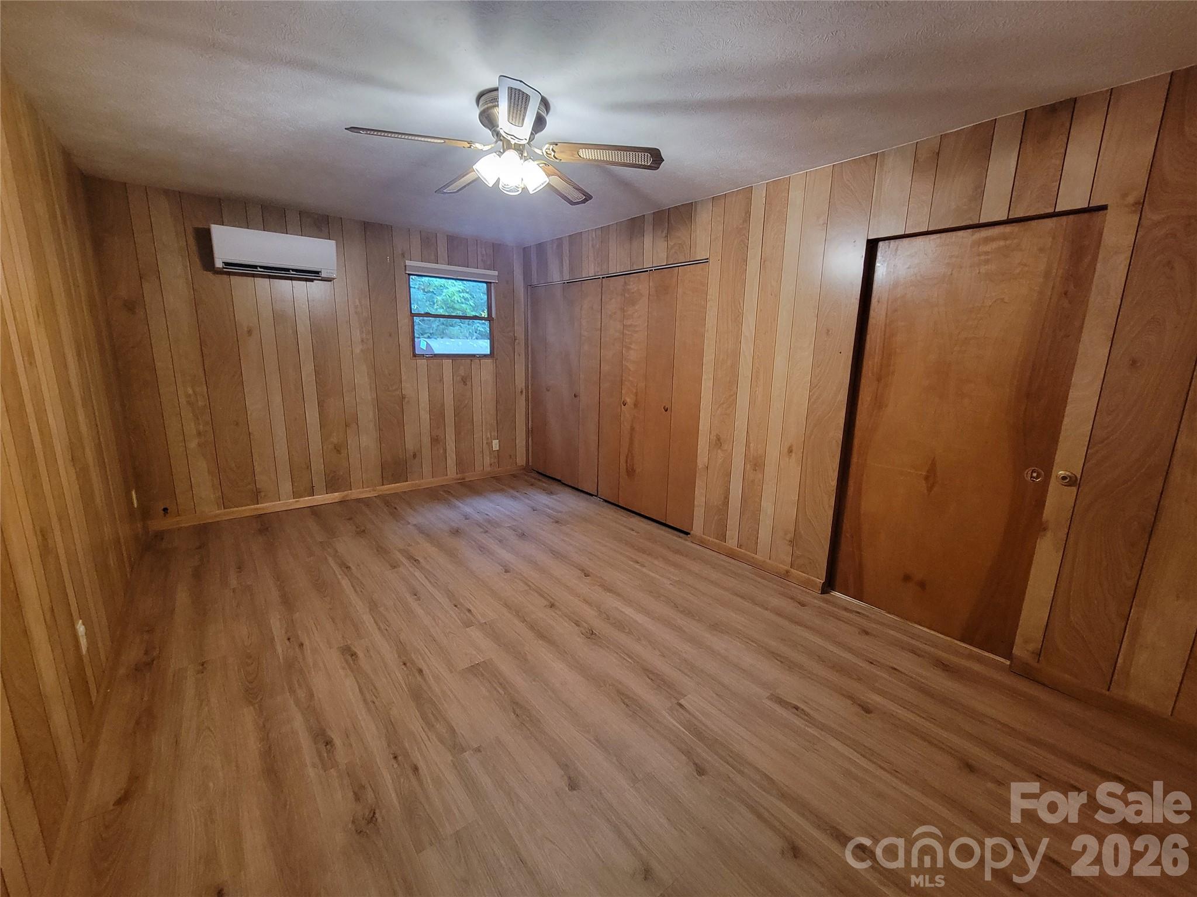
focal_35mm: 13
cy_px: 448
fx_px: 450
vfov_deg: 89.9
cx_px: 598
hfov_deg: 106.2
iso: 640
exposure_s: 1/24
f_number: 2.2
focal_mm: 2.2
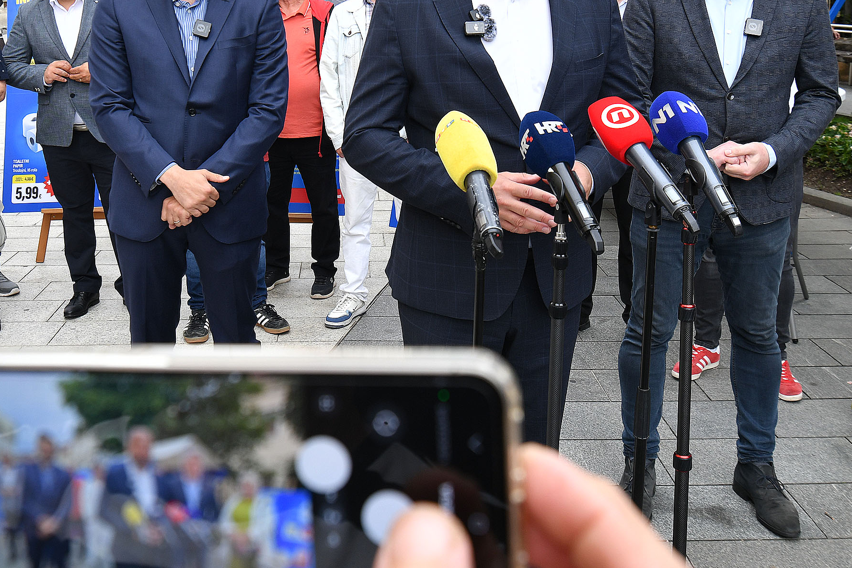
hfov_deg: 52.9
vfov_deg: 36.3
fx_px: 852
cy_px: 173
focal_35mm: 36
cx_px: 359
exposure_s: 1/200
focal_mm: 16
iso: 160
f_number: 5.6
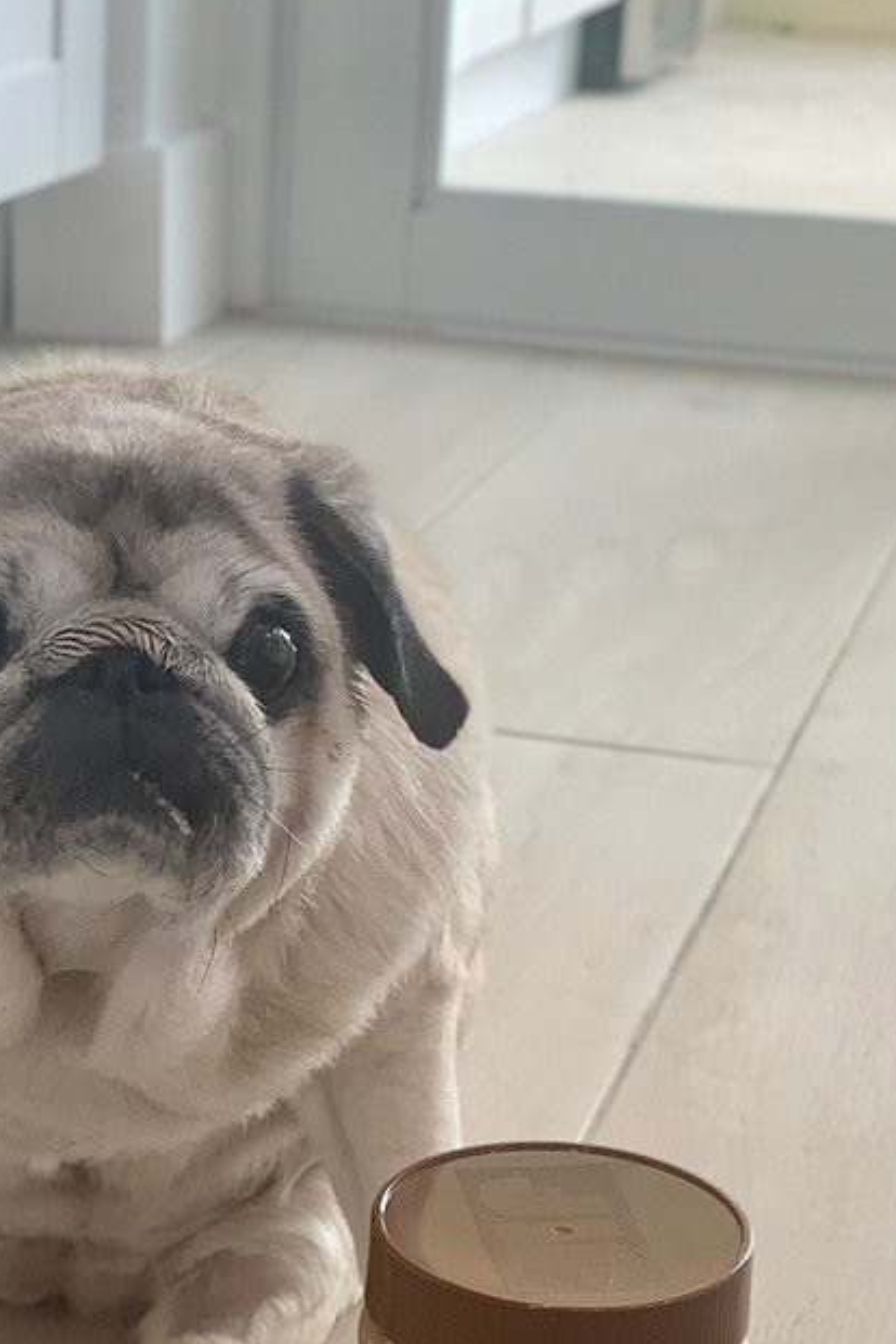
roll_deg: -1.7
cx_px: 201
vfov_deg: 23.5
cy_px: 943
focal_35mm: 86
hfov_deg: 15.8
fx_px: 3210
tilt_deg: -20.7
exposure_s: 1/120
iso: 40
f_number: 2.4
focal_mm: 6
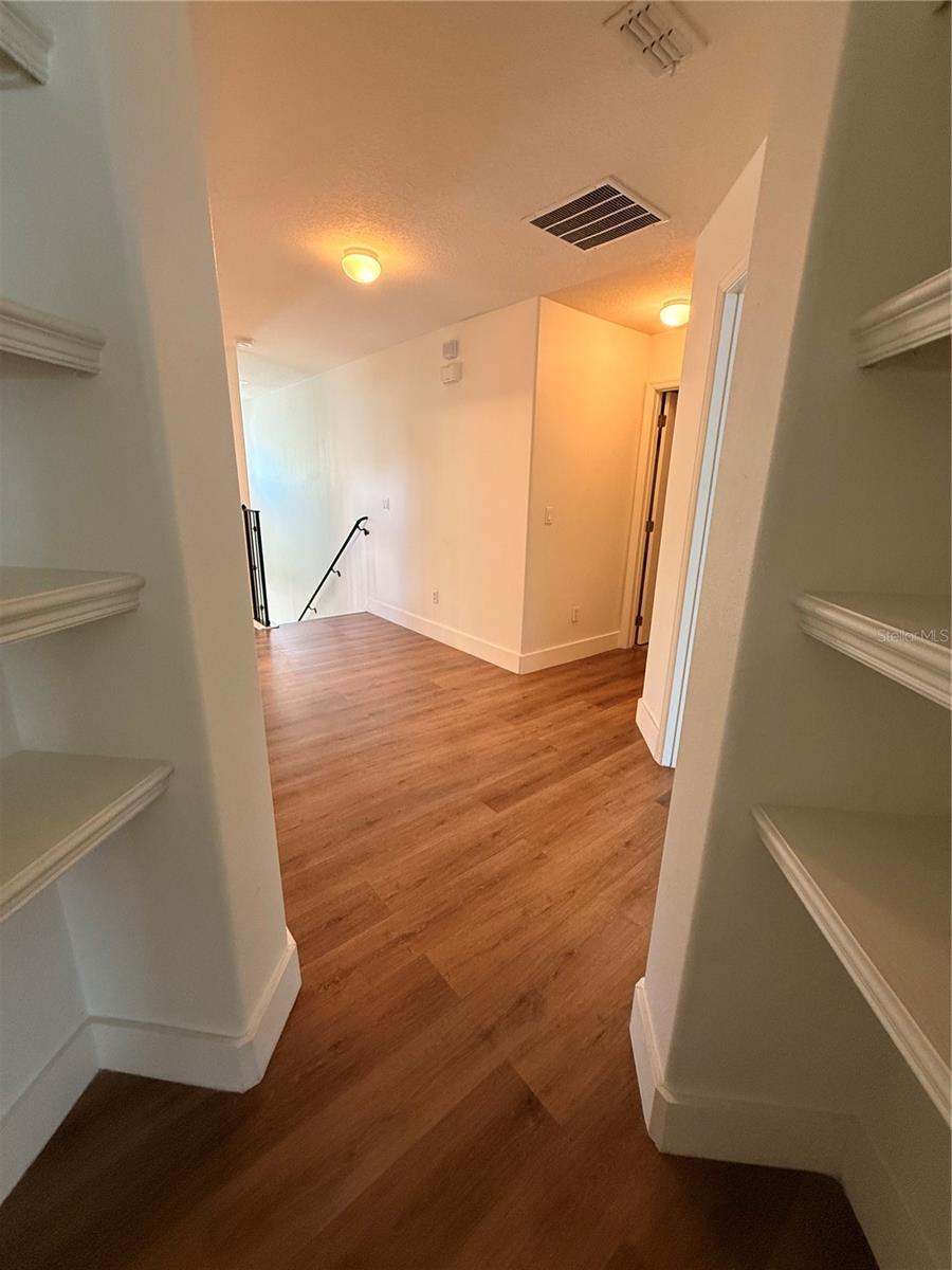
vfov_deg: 102.1
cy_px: 635
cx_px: 476
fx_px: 513
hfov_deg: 85.7
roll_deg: -0.2
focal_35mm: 14
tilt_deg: -15.3
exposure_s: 1/60
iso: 250
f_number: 2.2
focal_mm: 2.22
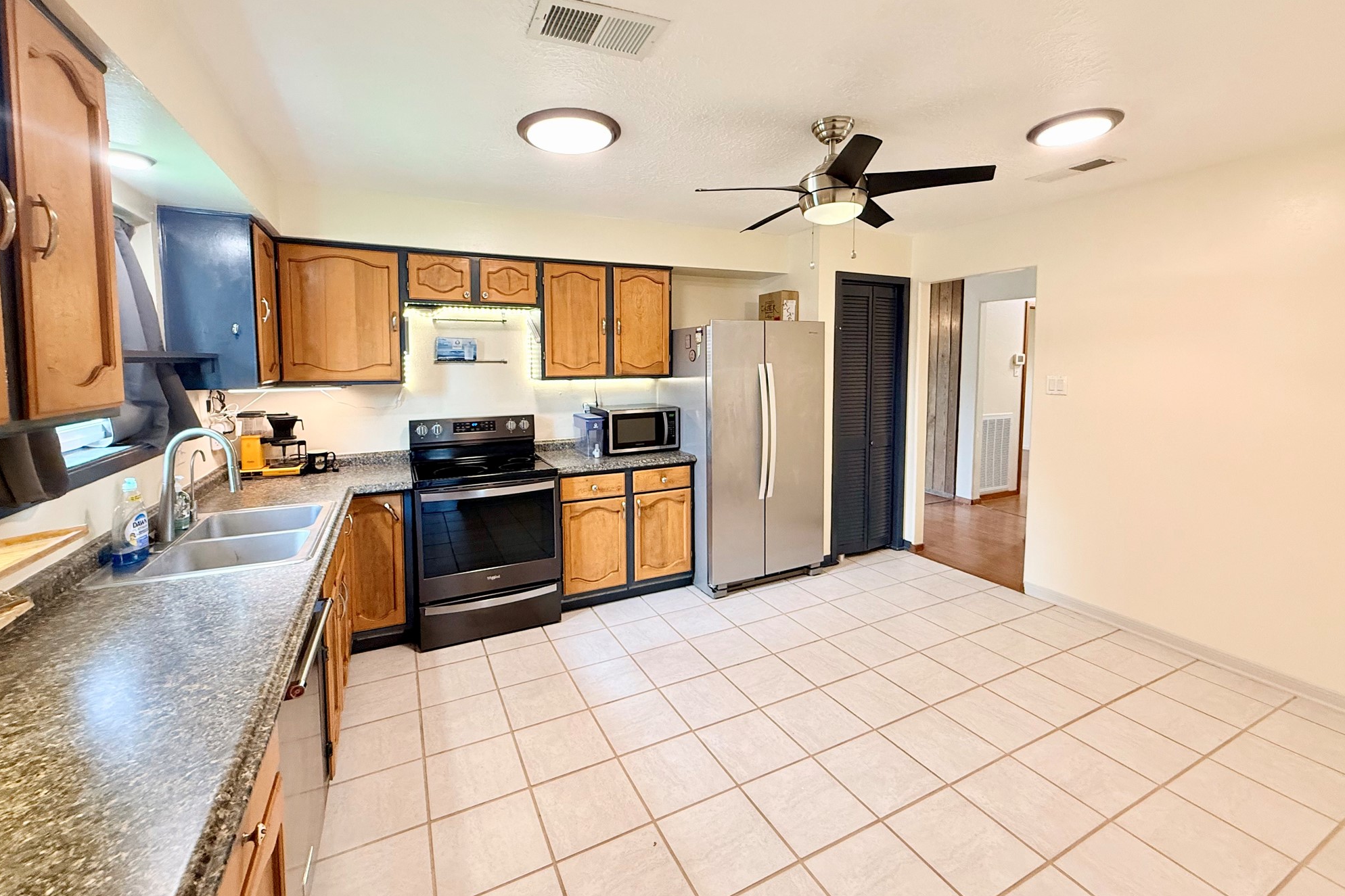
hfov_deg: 100.4
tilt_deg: -1.2
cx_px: 668
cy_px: 400
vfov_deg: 77.1
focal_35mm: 15
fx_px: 560
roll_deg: +0.7
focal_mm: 2.22
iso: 320
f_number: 2.2
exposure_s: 1/60
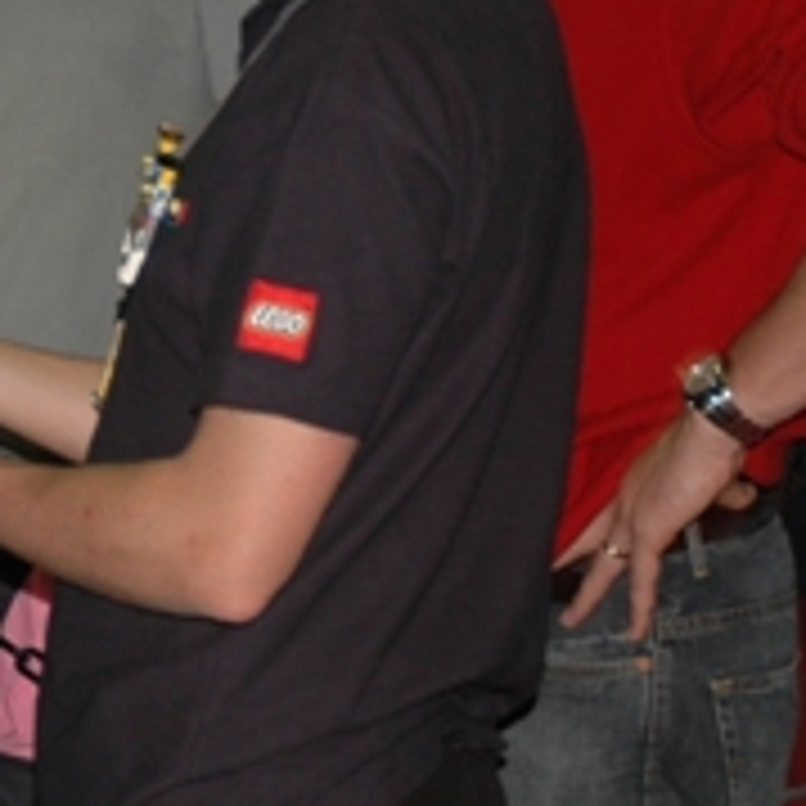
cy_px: 189
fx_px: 4344
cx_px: -207
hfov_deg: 10.4
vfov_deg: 10.6
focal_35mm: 165
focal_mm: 29
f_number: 4
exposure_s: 1/60
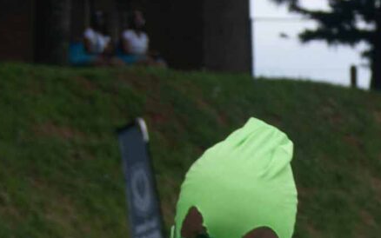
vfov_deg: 3.9
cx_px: 717
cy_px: 334
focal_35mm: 340
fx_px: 3531
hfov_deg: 6.0
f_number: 7.1
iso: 100
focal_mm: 38
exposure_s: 1/200
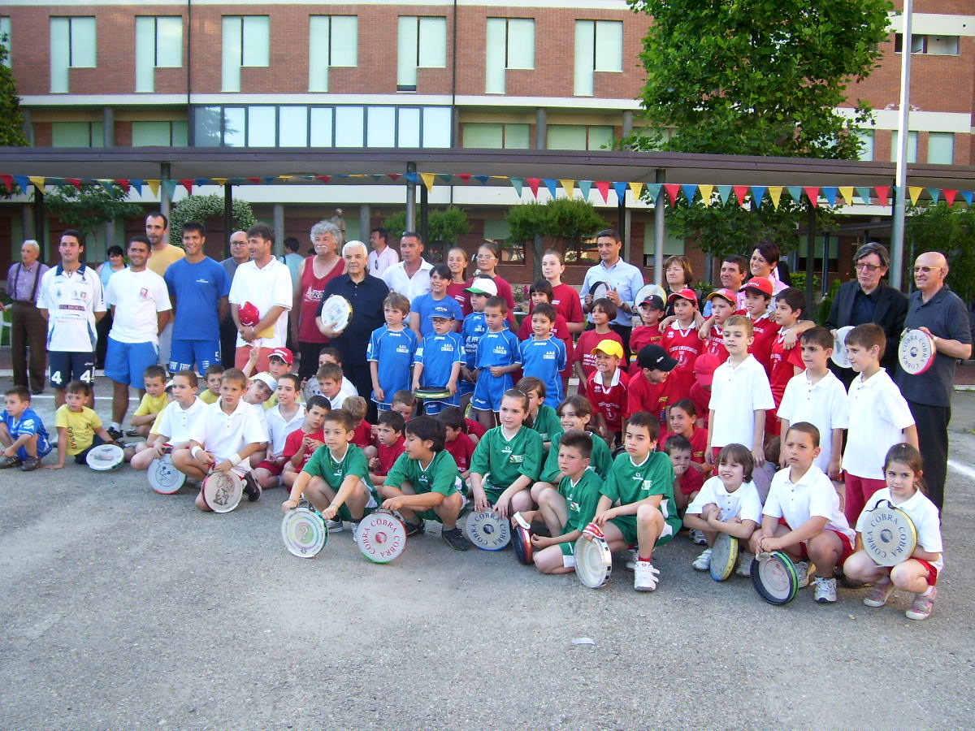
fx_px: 958
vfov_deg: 41.8
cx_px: 488
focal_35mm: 34
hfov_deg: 54.0
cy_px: 366
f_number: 2.7
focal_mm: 5.6
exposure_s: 1/125
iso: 80
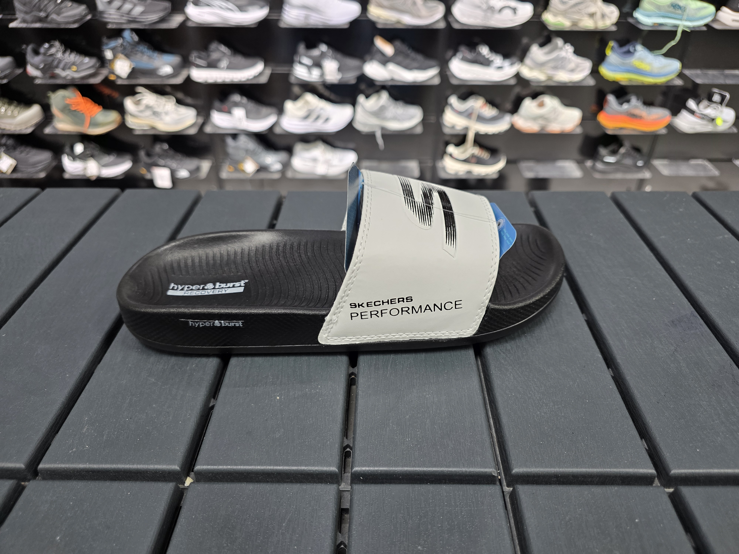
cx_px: 370
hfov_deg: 73.9
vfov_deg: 58.9
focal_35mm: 23
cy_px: 277
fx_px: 491
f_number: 1.7
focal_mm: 6.3
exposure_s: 1/100
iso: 160
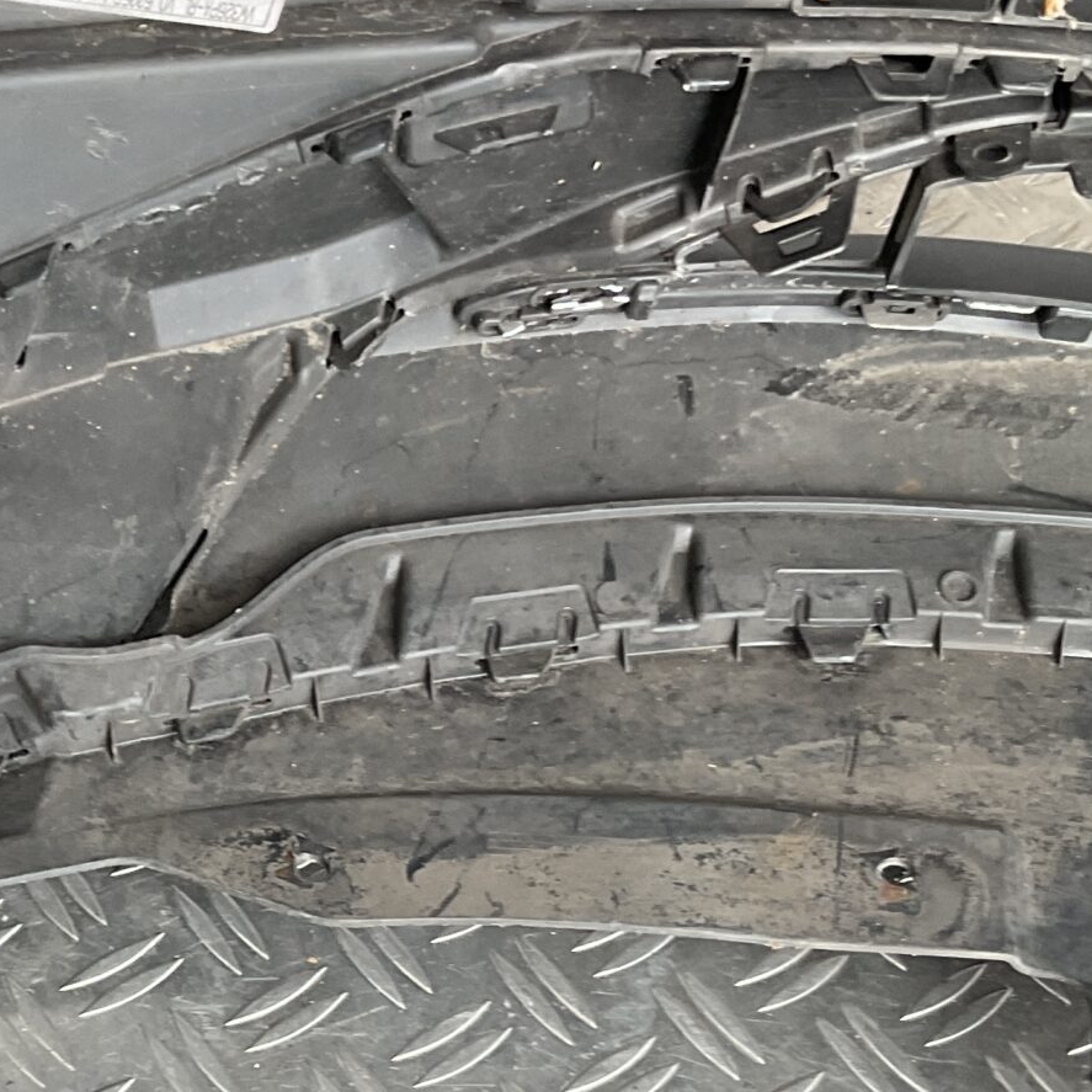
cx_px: 122
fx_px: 2641
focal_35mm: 74
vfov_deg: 23.3
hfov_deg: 22.8
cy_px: 678
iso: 50
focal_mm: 3
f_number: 1.8
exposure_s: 1/120
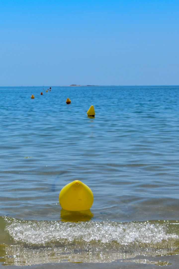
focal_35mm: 82
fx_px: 615
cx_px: 90
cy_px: 134
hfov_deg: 16.6
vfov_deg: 24.6
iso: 400
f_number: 8
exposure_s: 1/2000
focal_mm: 55
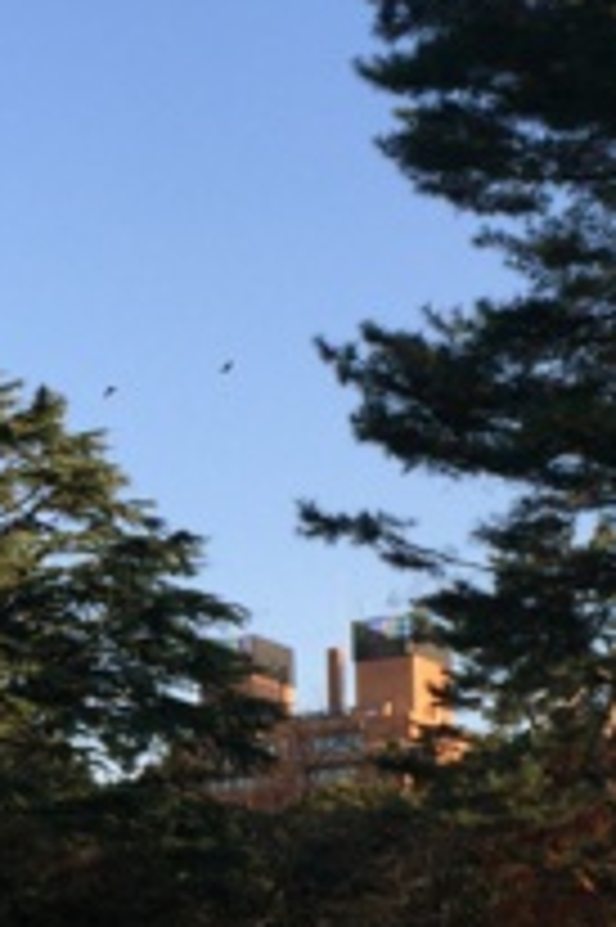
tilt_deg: +9.2
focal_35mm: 88
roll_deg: +0.5
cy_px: 698
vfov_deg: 22.9
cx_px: 13
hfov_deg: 15.3
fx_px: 2262
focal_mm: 4.15
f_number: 2.2
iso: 32
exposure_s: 1/1319
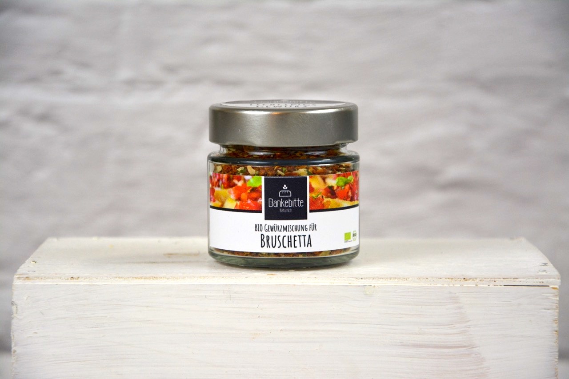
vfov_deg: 9.3
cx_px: 284
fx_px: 2323
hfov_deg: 14.0
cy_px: 190
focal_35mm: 147
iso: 800
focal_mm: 98
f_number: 5.6
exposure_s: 1/160
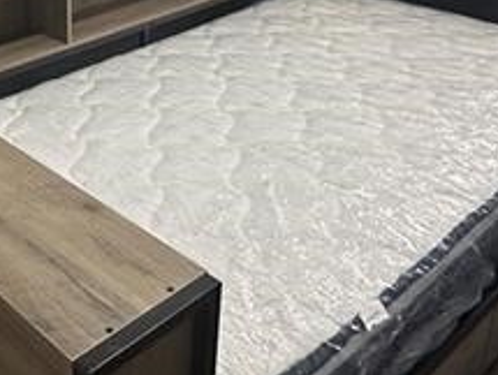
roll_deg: +1.7
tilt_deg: -19.1
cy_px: 7
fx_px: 749
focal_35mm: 52
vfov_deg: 26.7
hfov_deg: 34.2
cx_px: 28
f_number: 2.2
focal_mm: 2.22
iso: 320
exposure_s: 1/120
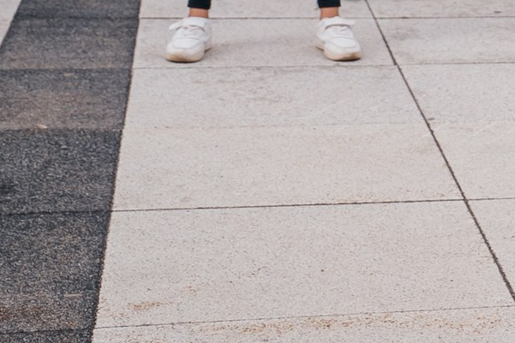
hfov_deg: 14.0
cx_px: 957
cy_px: -289
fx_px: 1830
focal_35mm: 128
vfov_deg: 10.1
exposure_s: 1/320
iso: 100
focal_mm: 28
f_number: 6.3
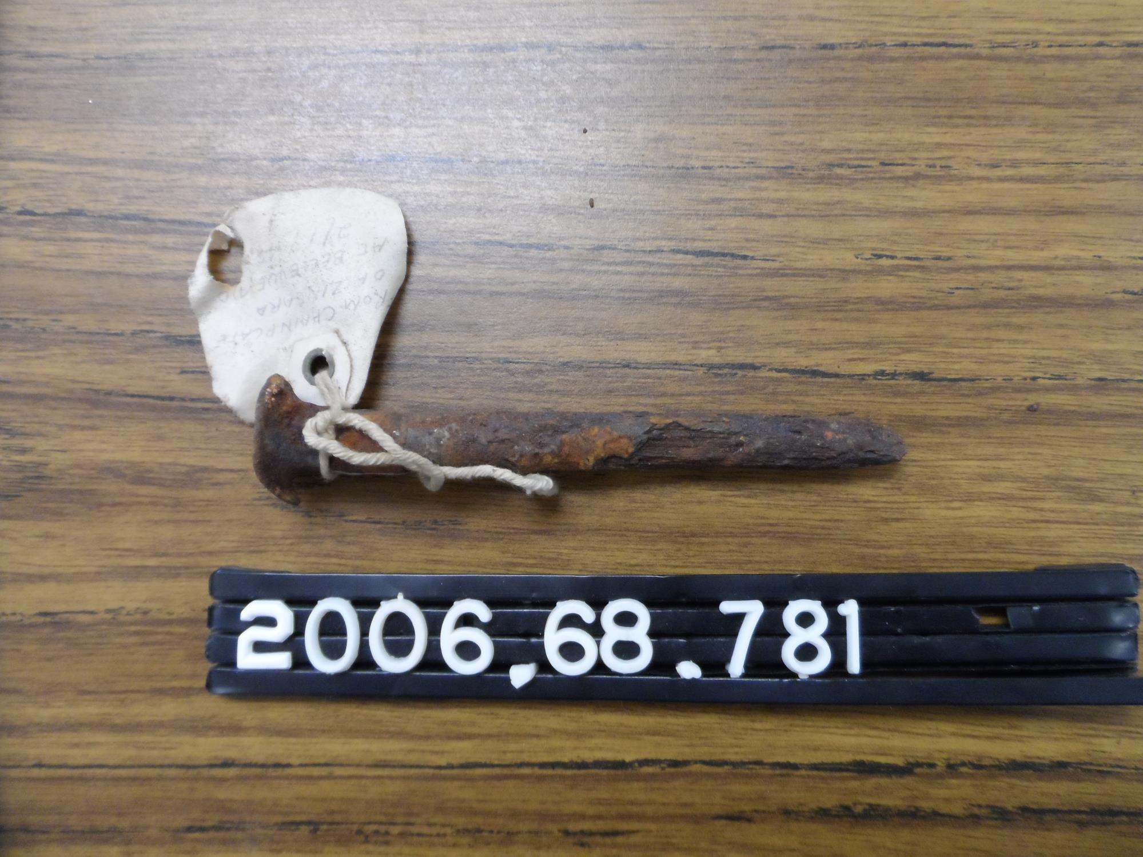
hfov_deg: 71.6
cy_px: 428
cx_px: 572
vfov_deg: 56.8
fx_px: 792
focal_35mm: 24
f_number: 3.2
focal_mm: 4
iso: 320
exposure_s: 1/30
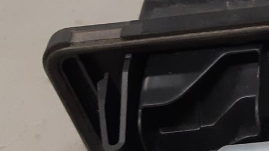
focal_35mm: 122
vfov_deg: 9.9
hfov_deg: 15.3
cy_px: 126
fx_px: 870
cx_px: 474
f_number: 1.7
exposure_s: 1/50
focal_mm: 3.93
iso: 160
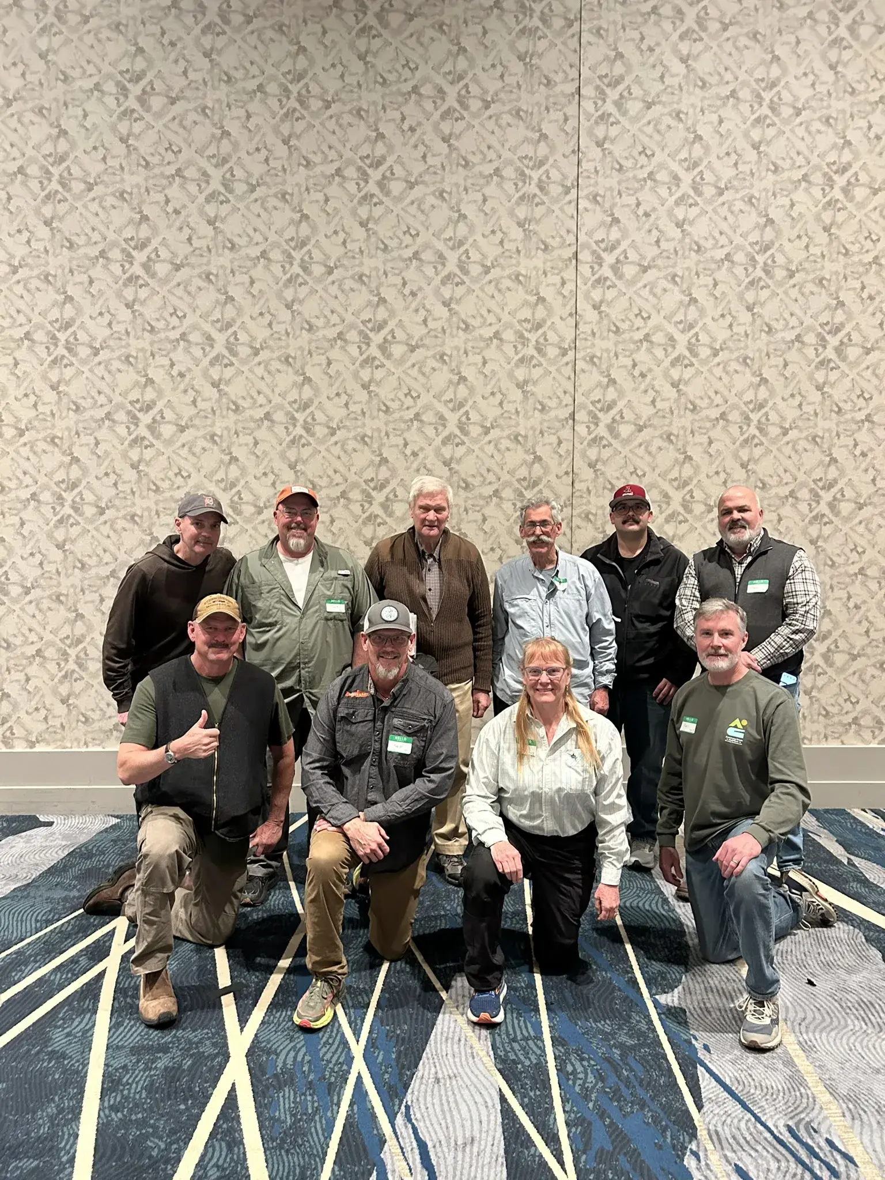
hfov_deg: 53.1
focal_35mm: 26
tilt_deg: -3.3
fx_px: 886
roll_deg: +0.1
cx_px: 442
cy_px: 590
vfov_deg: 67.3
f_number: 1.5
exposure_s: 1/38
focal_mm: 5.7
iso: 640
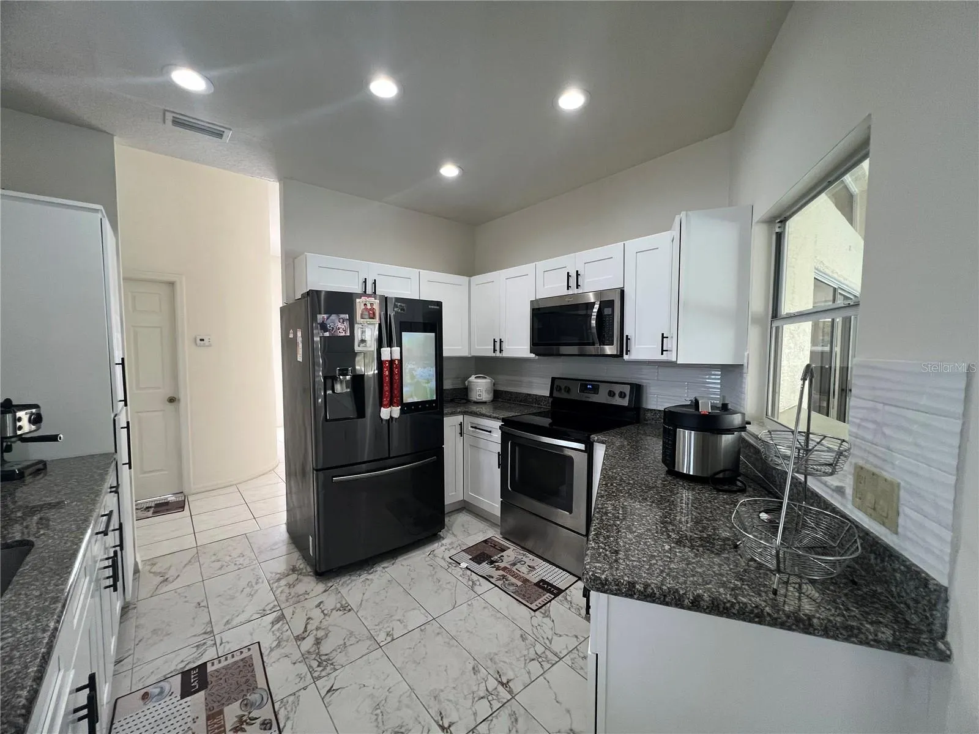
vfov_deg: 89.9
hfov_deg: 106.2
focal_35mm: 13
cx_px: 490
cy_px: 367
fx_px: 368
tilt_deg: -3.7
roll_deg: +0.5
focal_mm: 1.57
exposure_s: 1/120
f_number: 1.8
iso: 125
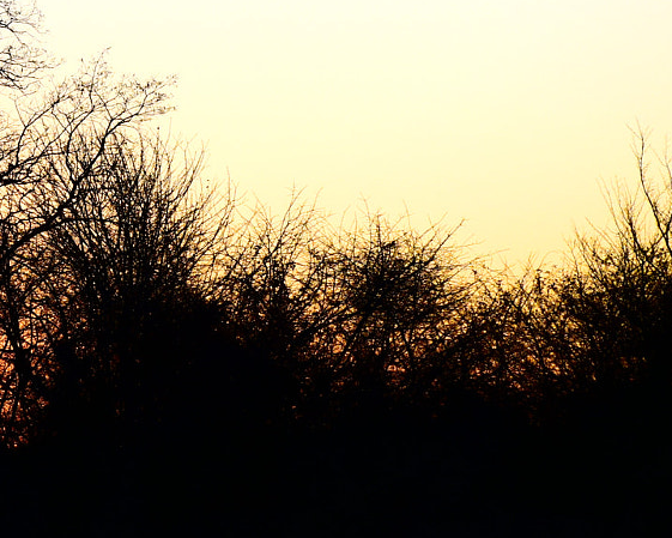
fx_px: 6385
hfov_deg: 6.0
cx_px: -240
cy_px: 164
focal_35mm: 321
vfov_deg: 4.8
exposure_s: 1/250
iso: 400
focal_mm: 80
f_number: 8
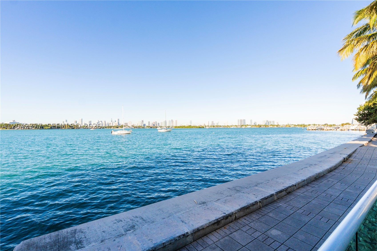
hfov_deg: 95.0
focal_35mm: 16
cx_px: 188
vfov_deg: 72.0
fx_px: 173
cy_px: 126
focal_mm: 11
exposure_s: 1/640
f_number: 7.1
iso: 200
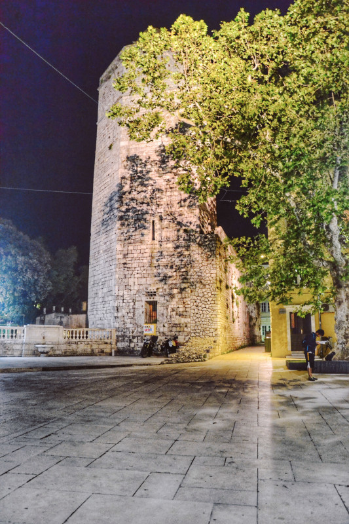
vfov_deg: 59.5
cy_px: 262
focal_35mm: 32
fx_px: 458
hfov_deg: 41.7
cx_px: 174
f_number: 3.8
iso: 3200
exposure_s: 1/10
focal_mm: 21
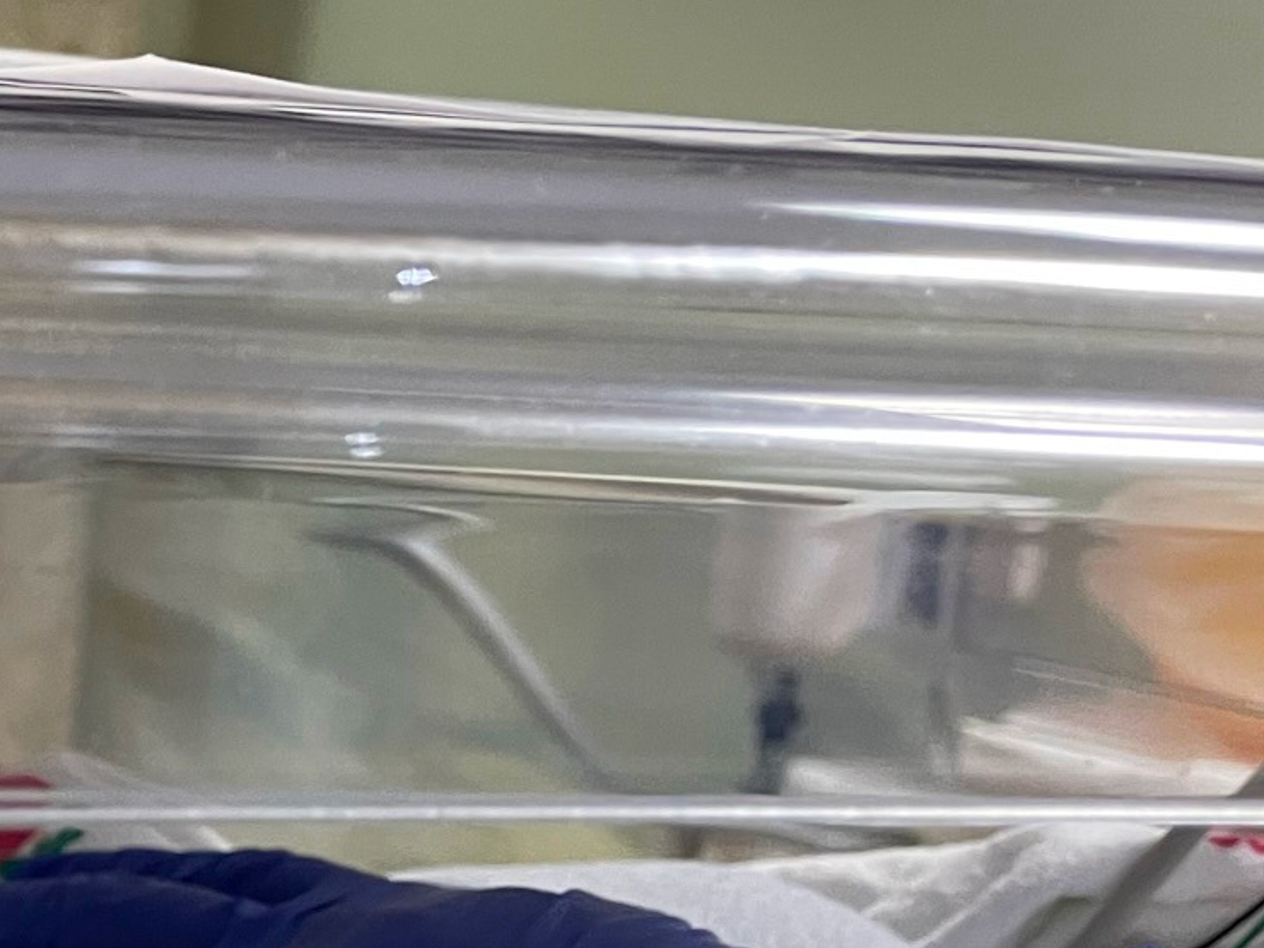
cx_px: -408
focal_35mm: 72
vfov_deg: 19.4
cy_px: 1091
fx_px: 2629
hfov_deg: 23.6
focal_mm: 4.2
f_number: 1.6
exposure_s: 1/53
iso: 160
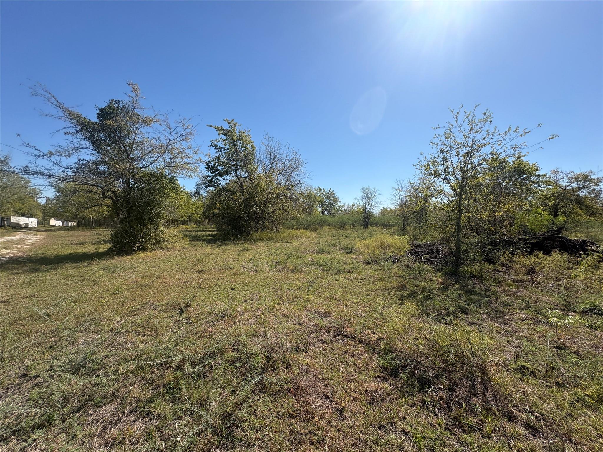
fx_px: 244
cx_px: 302
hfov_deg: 102.1
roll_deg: -0.8
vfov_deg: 85.7
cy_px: 226
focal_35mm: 14
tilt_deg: +5.1
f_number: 2.2
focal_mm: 2.22
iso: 50
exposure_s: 1/2028
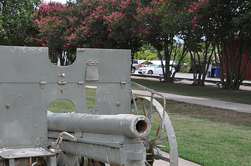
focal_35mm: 61
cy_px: 129
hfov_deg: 32.5
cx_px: 72
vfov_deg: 21.9
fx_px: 425
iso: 200
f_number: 8
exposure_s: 1/250
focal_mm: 26
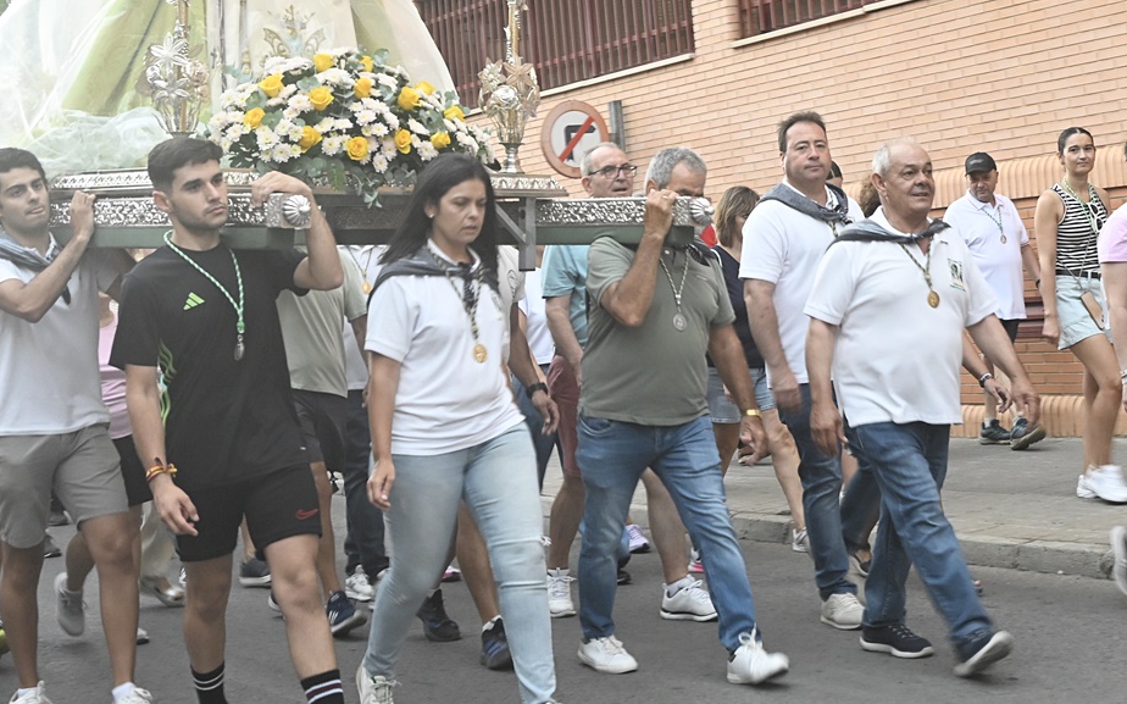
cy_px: 139
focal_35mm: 61
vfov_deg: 21.0
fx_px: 1873
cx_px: 695
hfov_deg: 33.3
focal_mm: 36
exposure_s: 1/50
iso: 3200
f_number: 5.6
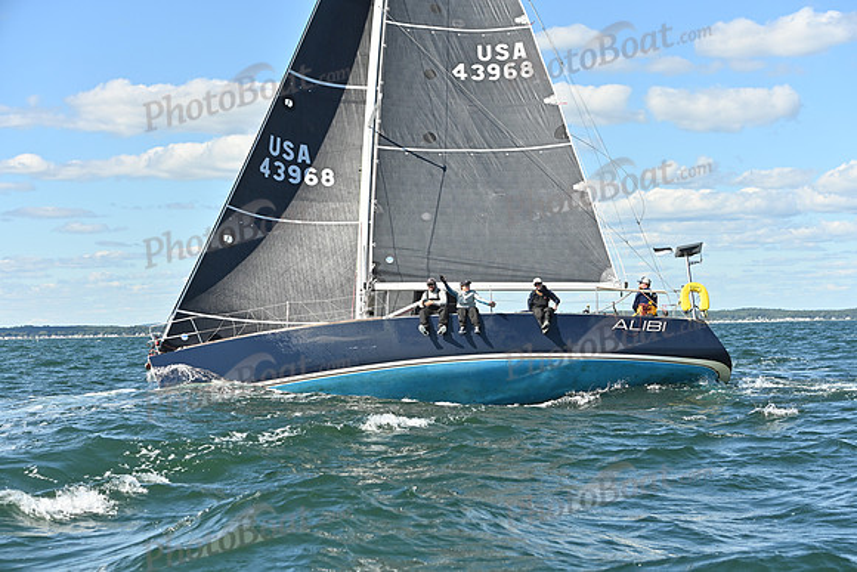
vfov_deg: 19.5
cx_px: 428
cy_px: 286
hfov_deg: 28.8
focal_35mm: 70
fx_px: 1667
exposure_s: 1/1600
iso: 320
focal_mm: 70
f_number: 5
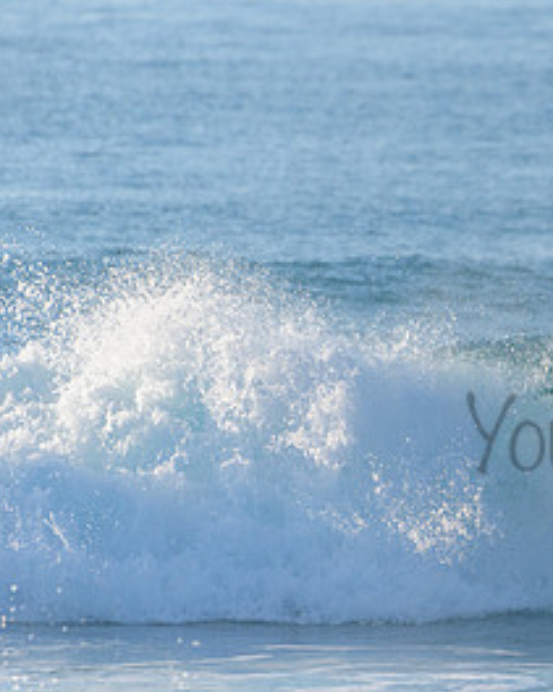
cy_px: 410
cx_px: 736
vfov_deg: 1.9
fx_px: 21125
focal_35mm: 1032
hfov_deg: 1.5
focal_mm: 500
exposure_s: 1/2000
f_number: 5.6
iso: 280
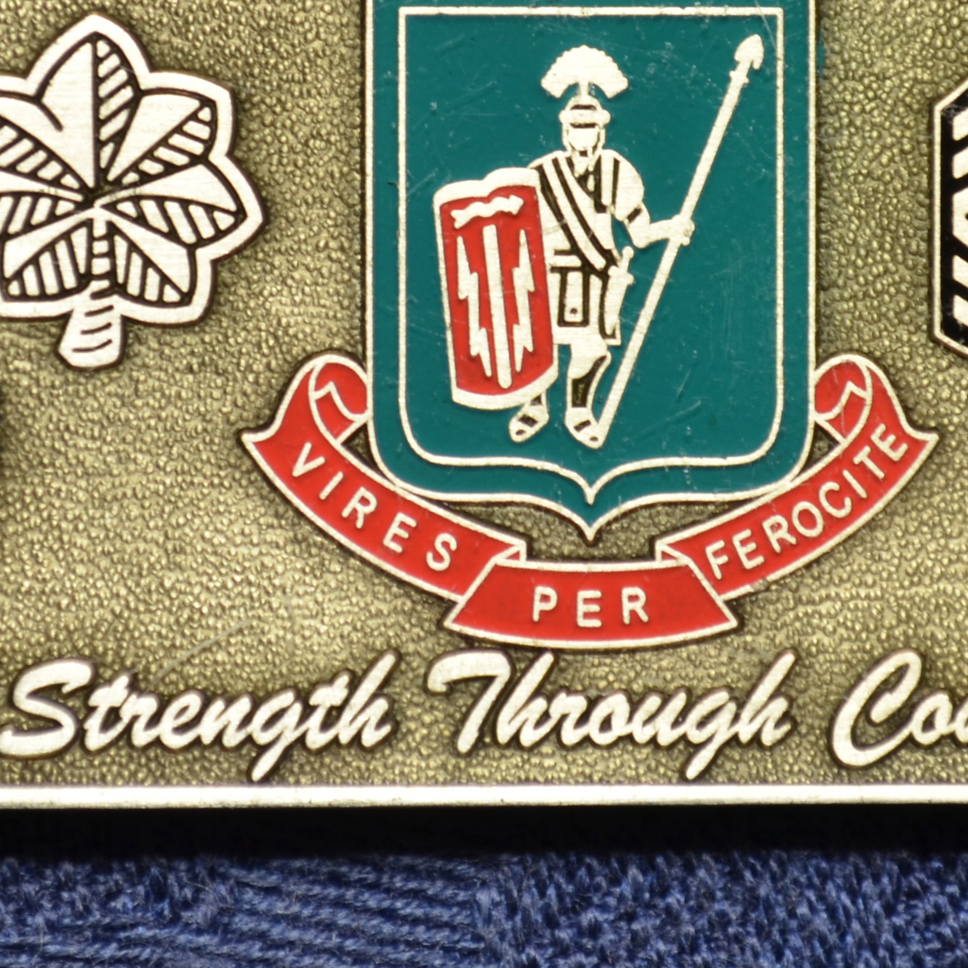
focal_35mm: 215
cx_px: 665
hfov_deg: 8.1
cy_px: 240
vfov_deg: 8.1
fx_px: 6812
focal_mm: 55
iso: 160
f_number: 8
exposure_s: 1/3
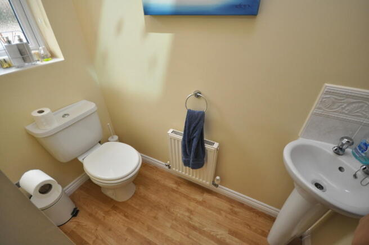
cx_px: 184
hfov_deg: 100.4
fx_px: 154
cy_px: 122
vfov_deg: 77.2
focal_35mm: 15
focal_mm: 10
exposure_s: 1/60
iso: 800
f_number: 4
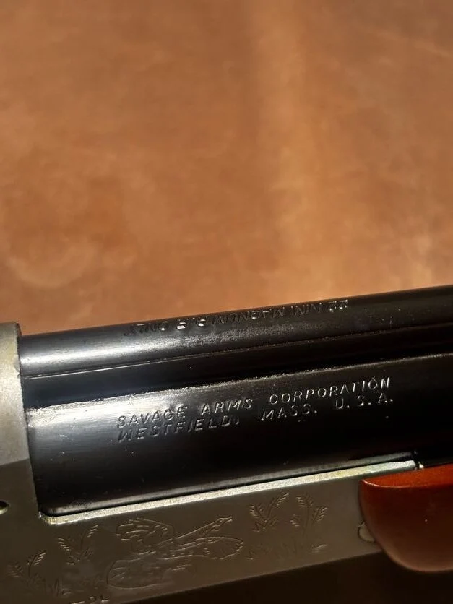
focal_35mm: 52
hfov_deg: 28.0
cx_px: 226
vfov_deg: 36.8
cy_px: 302
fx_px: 907
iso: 125
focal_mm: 5.96
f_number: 1.6
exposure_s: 1/40
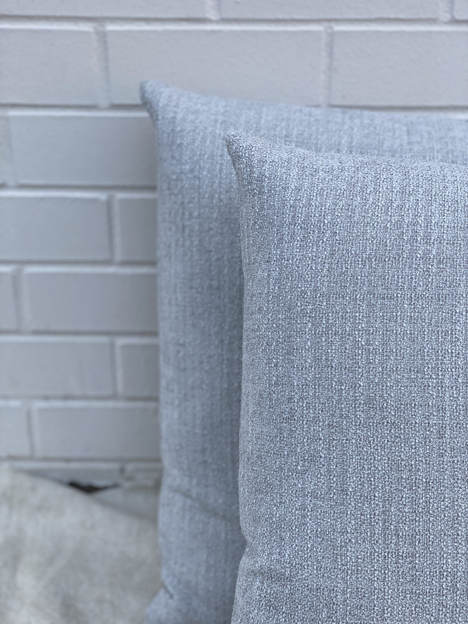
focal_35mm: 52
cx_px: 234
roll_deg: -0.2
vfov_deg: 36.8
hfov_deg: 28.0
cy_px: 312
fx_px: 937
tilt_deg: -24.5
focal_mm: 6
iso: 32
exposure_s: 1/122
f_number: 2
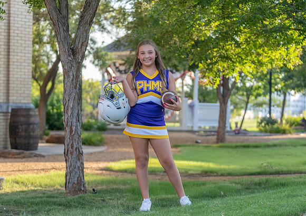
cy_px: 114
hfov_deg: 23.3
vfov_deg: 16.5
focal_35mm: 86
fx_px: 743
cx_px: 138
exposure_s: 1/320
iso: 200
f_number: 2.8
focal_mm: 74
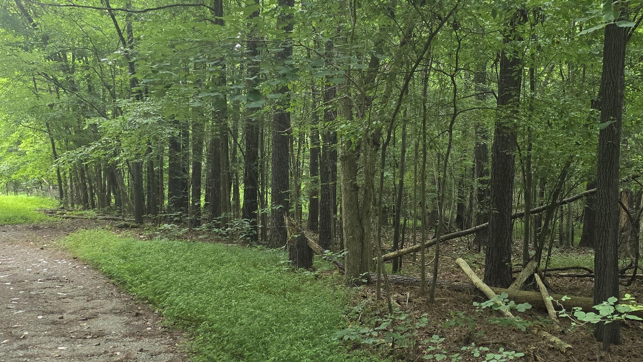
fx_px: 784
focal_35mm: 46
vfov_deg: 26.0
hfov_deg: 44.4
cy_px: 199
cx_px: 373
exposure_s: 1/180
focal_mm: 6.3
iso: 160
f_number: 1.7
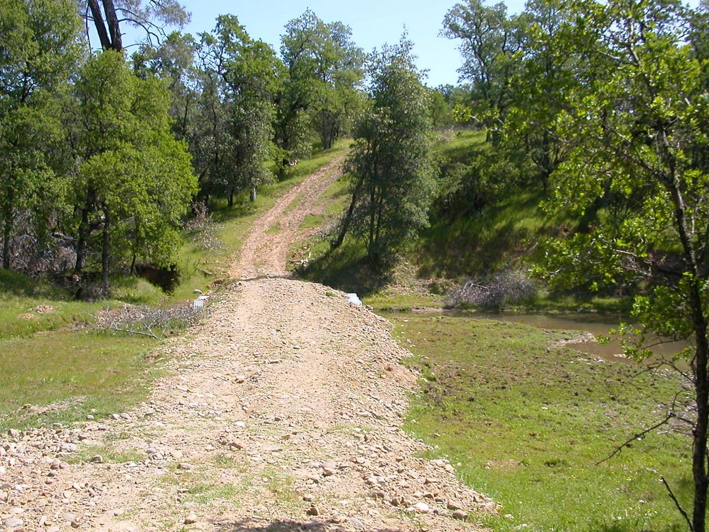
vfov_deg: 38.7
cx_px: 354
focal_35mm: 37
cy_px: 266
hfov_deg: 50.1
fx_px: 758
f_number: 4.5
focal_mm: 5.6
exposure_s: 1/344
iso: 100
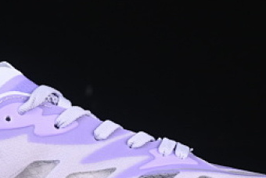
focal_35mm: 238
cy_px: 140
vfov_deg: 5.8
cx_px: 57
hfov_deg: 8.6
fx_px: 1759
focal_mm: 50
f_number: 7.1
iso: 160
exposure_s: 1/60
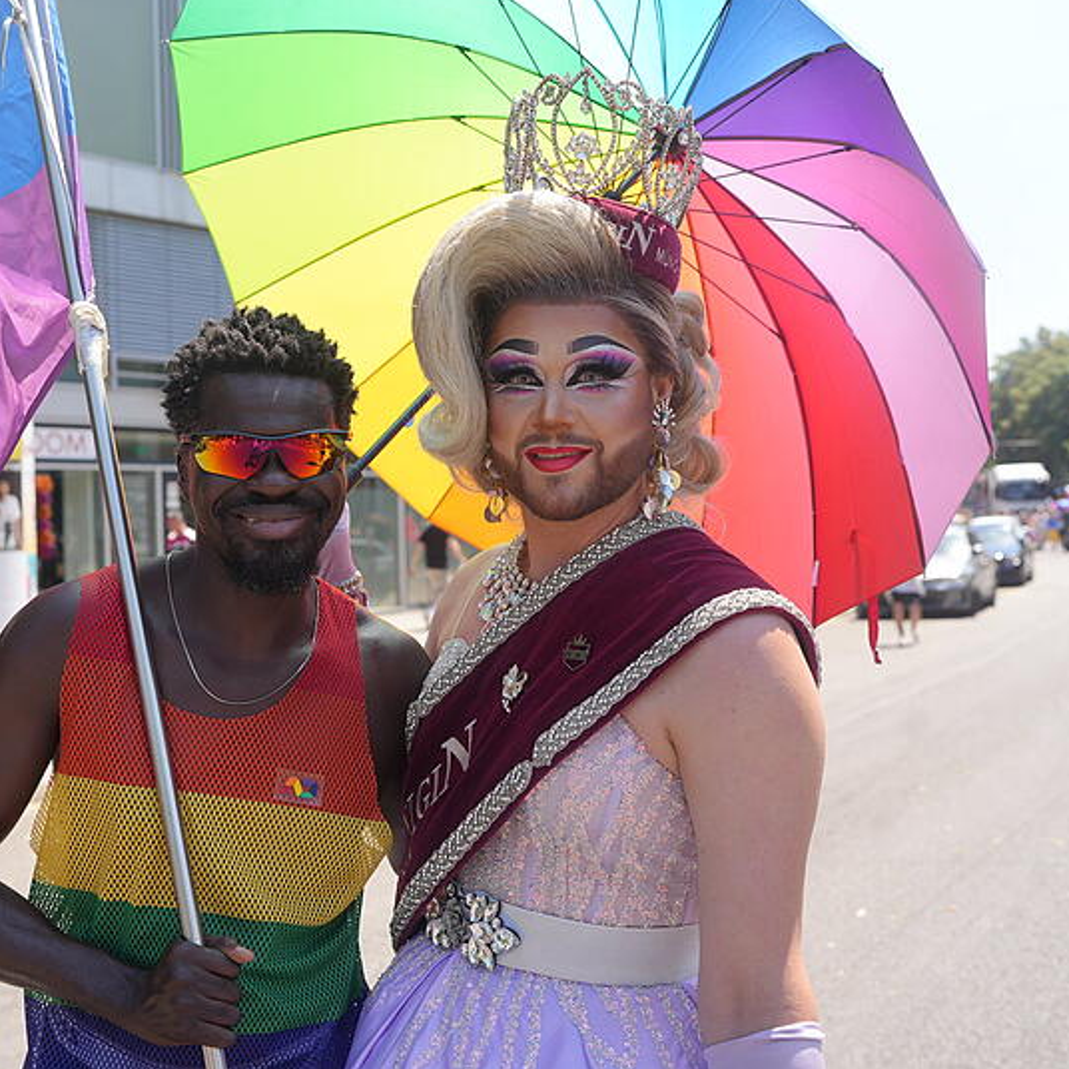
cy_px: 532
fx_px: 1572
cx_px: 328
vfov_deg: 37.6
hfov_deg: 37.0
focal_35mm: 45
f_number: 4.5
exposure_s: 1/400
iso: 100
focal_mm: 35
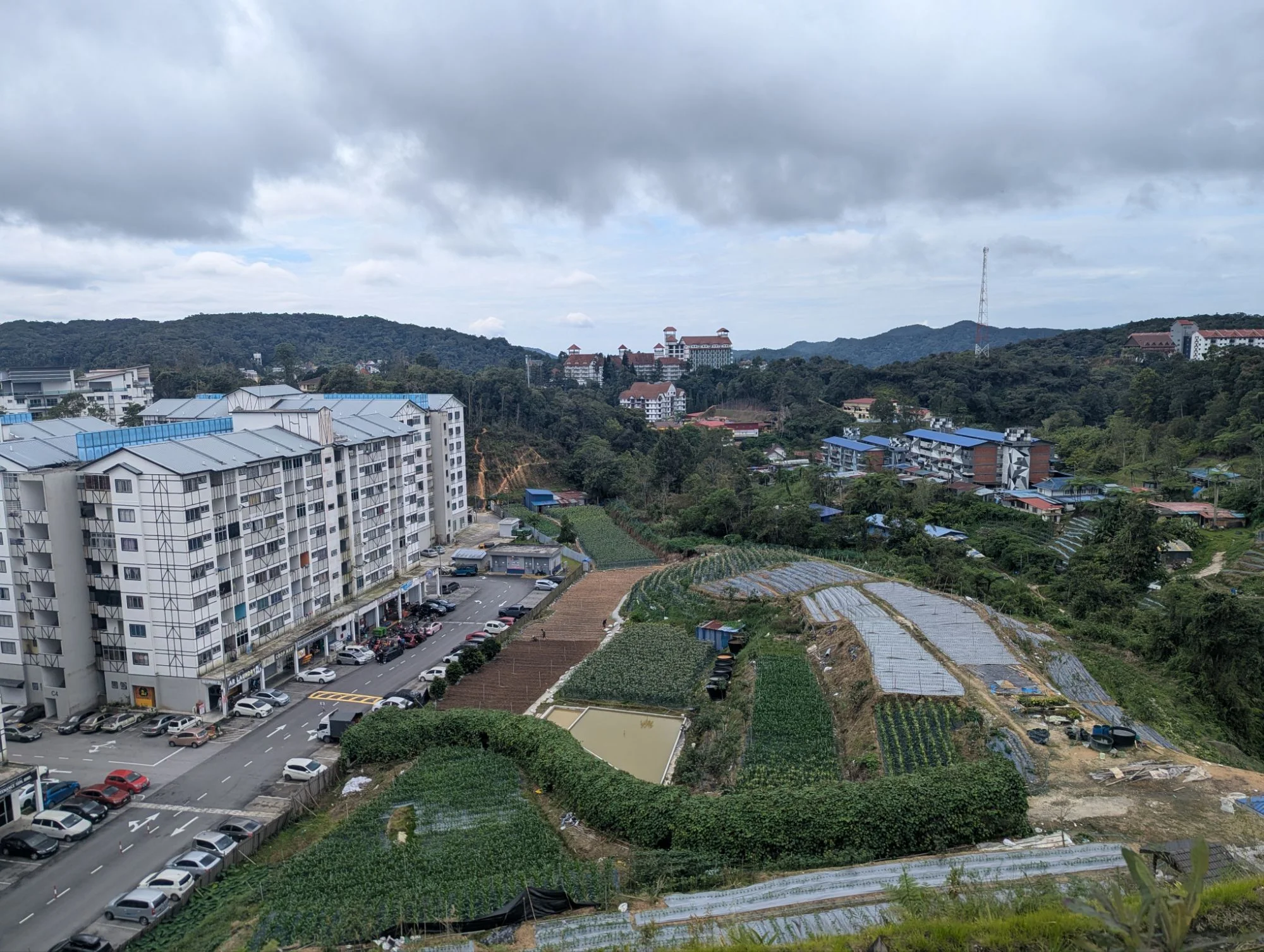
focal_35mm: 24
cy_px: 476
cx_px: 632
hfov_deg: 71.5
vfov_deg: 56.9
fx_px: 878
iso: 49
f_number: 1.85
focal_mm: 6.81
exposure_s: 1/2096
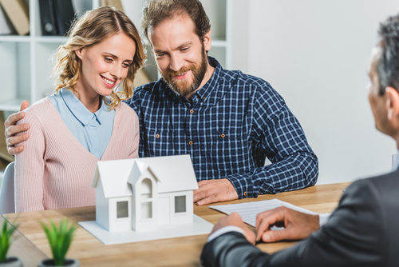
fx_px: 1053
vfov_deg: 14.4
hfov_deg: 21.4
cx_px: 200
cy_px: 134
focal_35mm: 95
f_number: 3.2
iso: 100
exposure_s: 1/250
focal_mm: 95
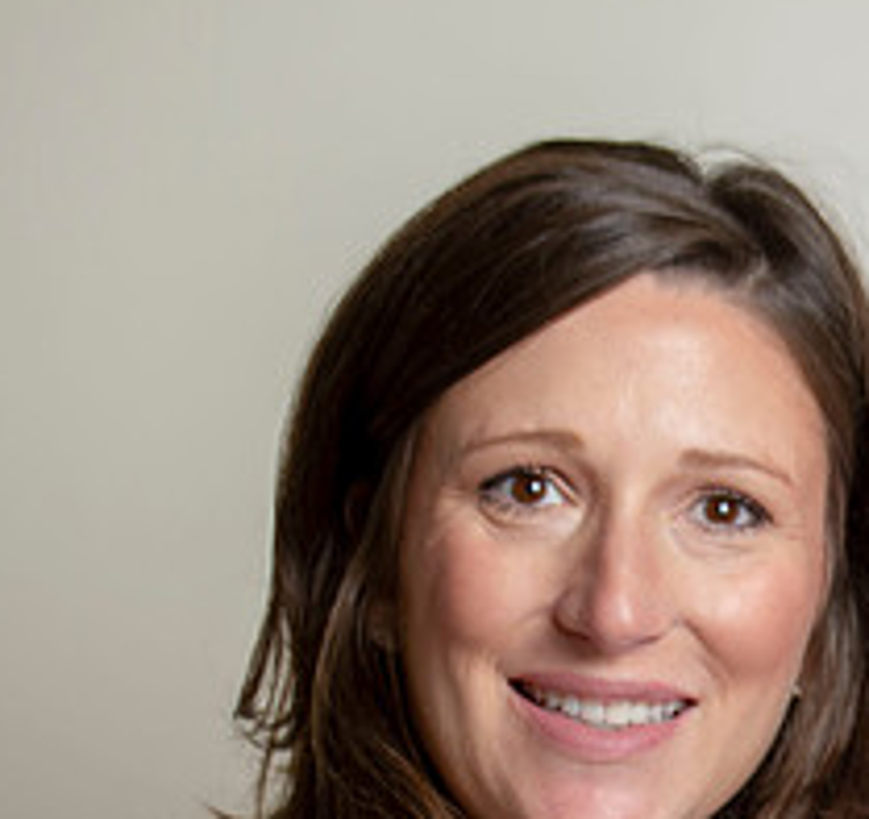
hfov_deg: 7.4
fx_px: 6679
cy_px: 837
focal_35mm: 242
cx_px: 1129
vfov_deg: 7.0
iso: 80
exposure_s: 1/200
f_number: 2.8
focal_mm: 85
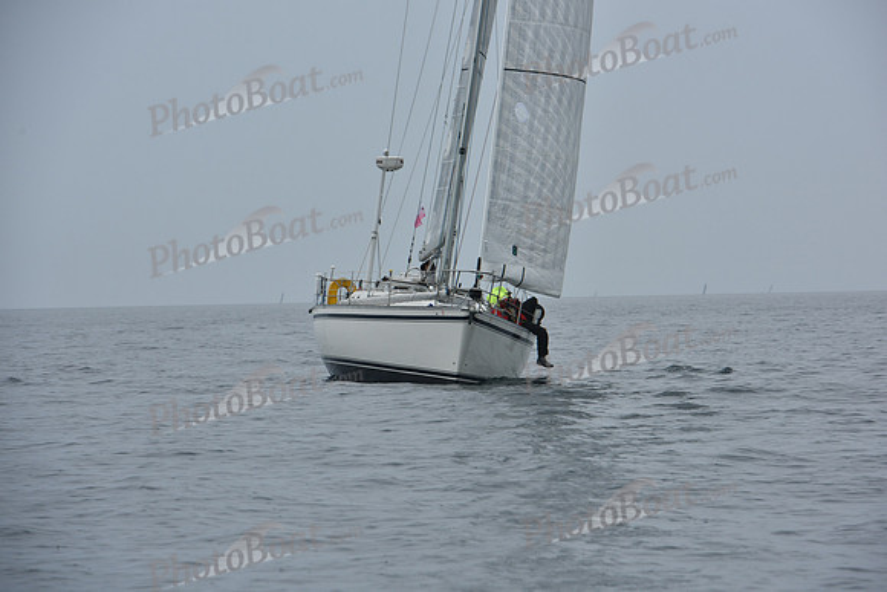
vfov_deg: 7.9
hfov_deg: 11.7
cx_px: 444
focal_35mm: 175
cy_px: 296
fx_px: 4313
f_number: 9
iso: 250
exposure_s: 1/800
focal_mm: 175
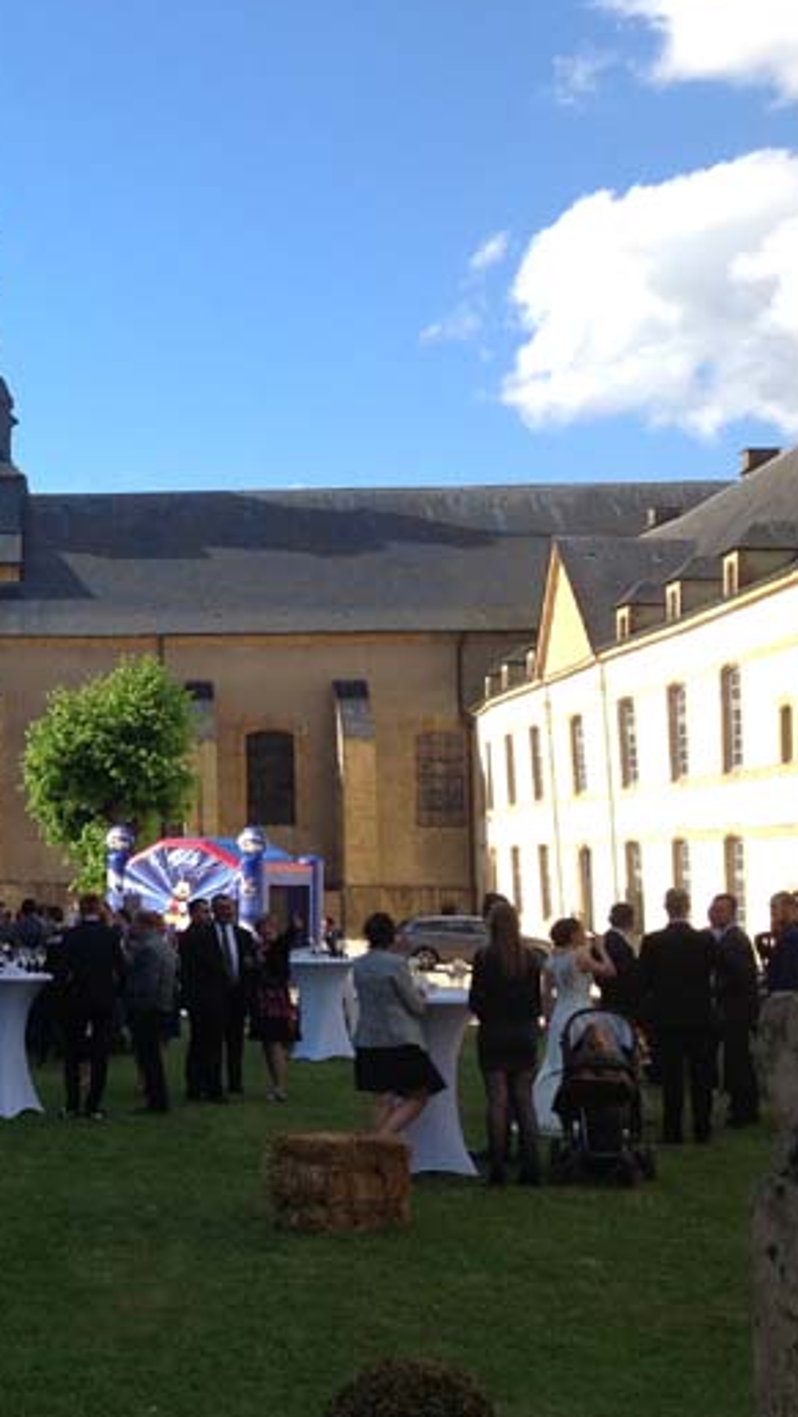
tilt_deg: +4.8
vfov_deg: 35.4
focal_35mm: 59
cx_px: -195
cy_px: 702
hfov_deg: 19.1
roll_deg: -1.0
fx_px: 2218
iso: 50
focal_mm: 4.28
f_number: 2.4
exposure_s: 1/944
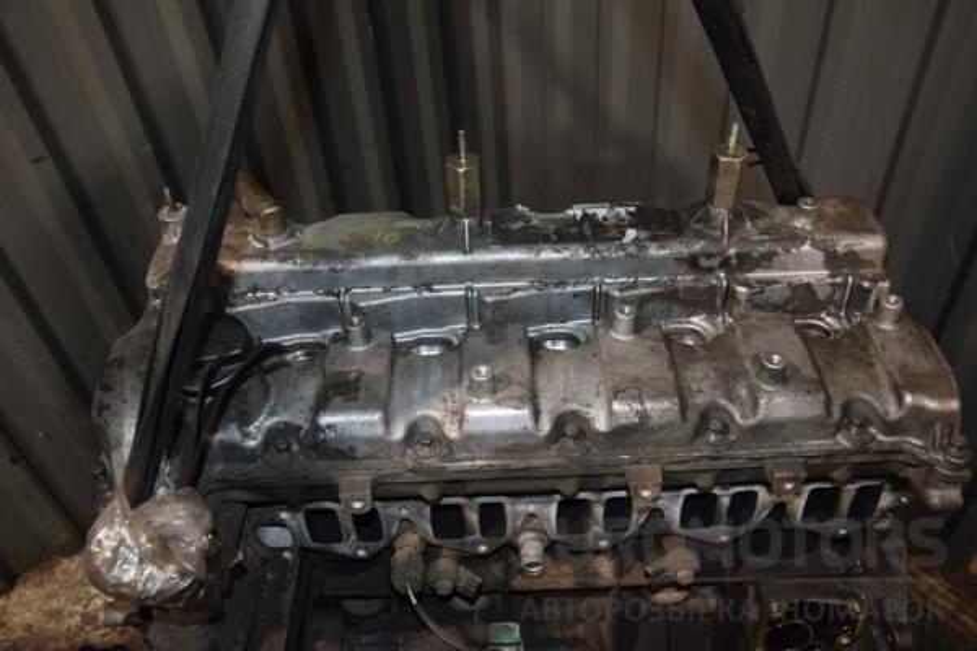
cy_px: 326
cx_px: 488
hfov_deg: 57.2
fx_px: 896
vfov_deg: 40.0
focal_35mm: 33
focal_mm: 22
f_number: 5
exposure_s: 1/60
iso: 800
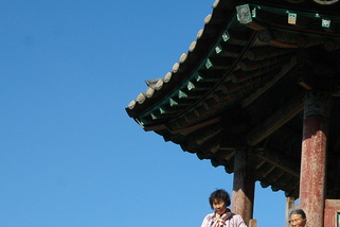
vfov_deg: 13.9
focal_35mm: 98
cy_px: 178
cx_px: 355
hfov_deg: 20.1
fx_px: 925
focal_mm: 30
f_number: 5.6
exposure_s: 1/800
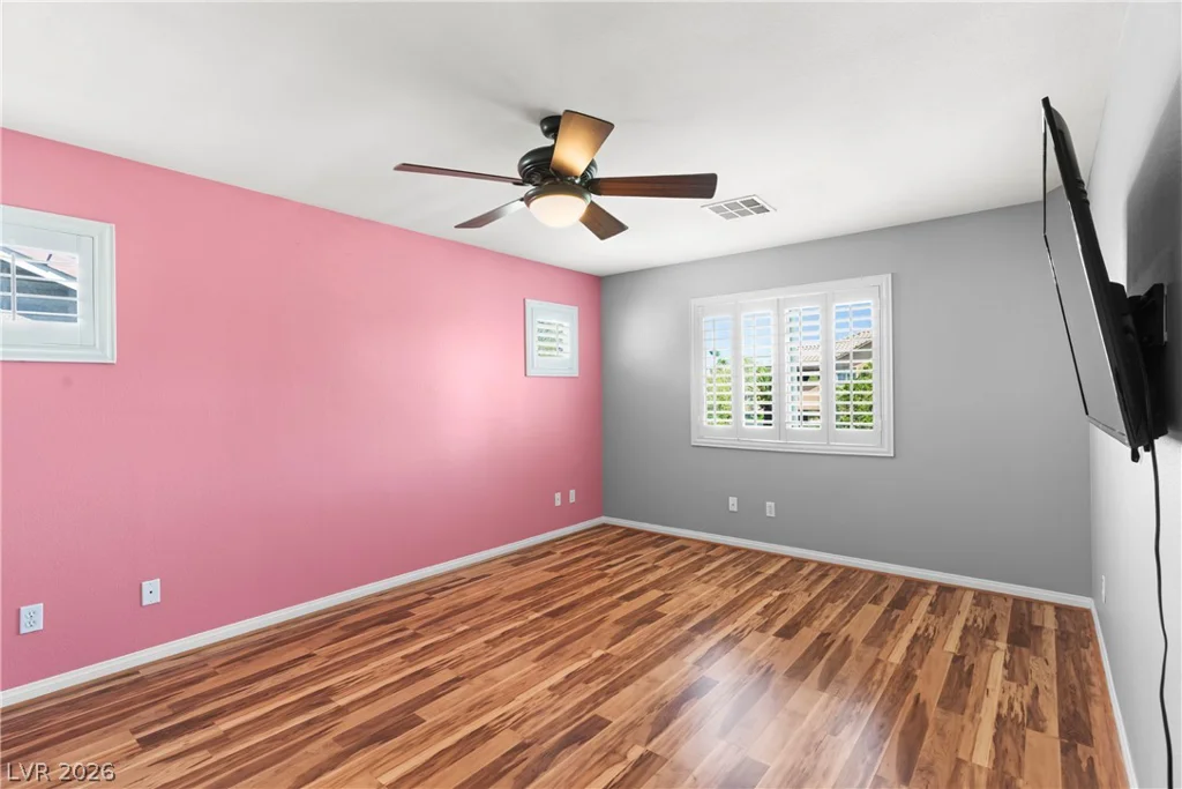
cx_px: 591
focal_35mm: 17
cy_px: 394
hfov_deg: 93.3
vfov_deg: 70.5
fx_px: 558
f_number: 8
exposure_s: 1/4
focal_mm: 17
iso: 400
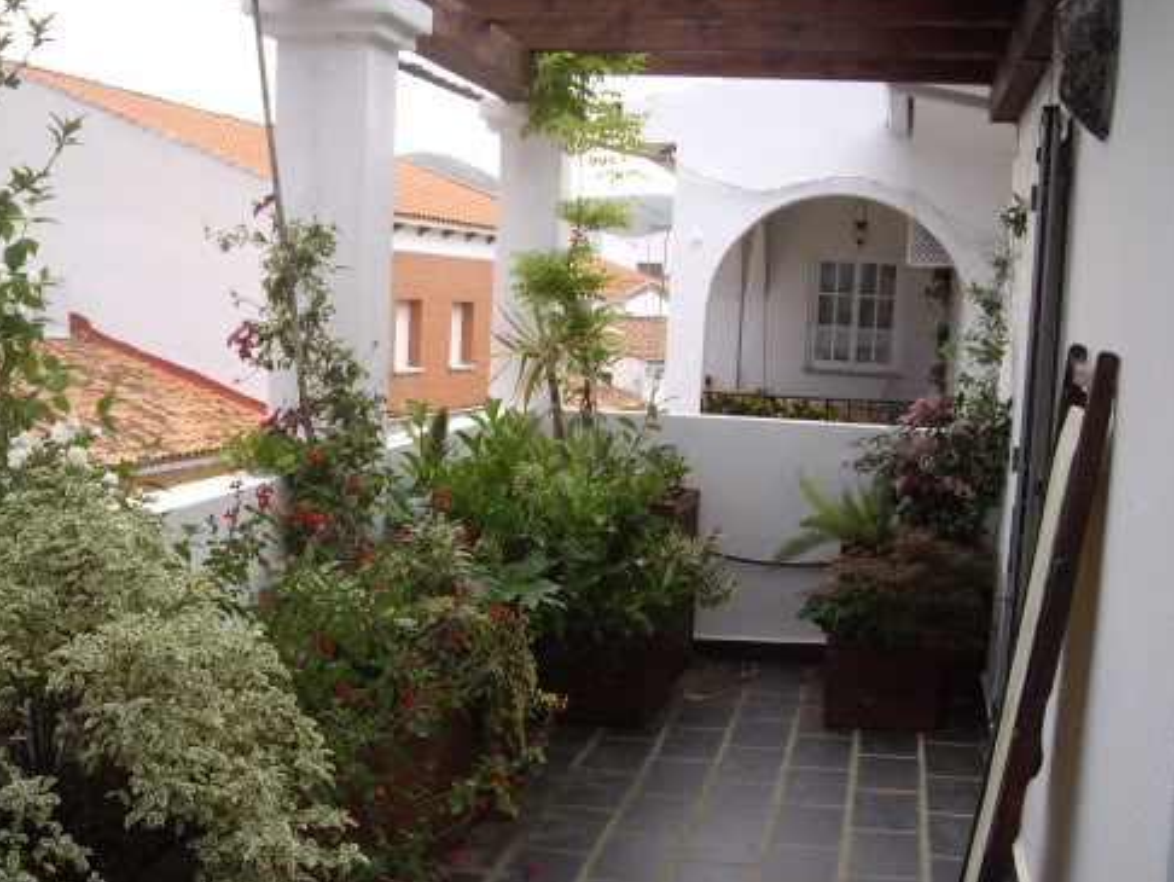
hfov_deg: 38.0
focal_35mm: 50
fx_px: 1697
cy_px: 515
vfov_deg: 29.1
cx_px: 452
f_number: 2.8
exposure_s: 1/60
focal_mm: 7.9
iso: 100
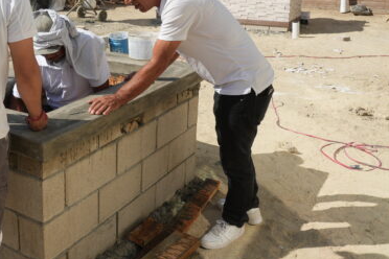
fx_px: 475
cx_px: 30
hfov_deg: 40.7
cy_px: 54
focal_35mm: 44
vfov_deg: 29.8
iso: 100
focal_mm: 16
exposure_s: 1/320
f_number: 8
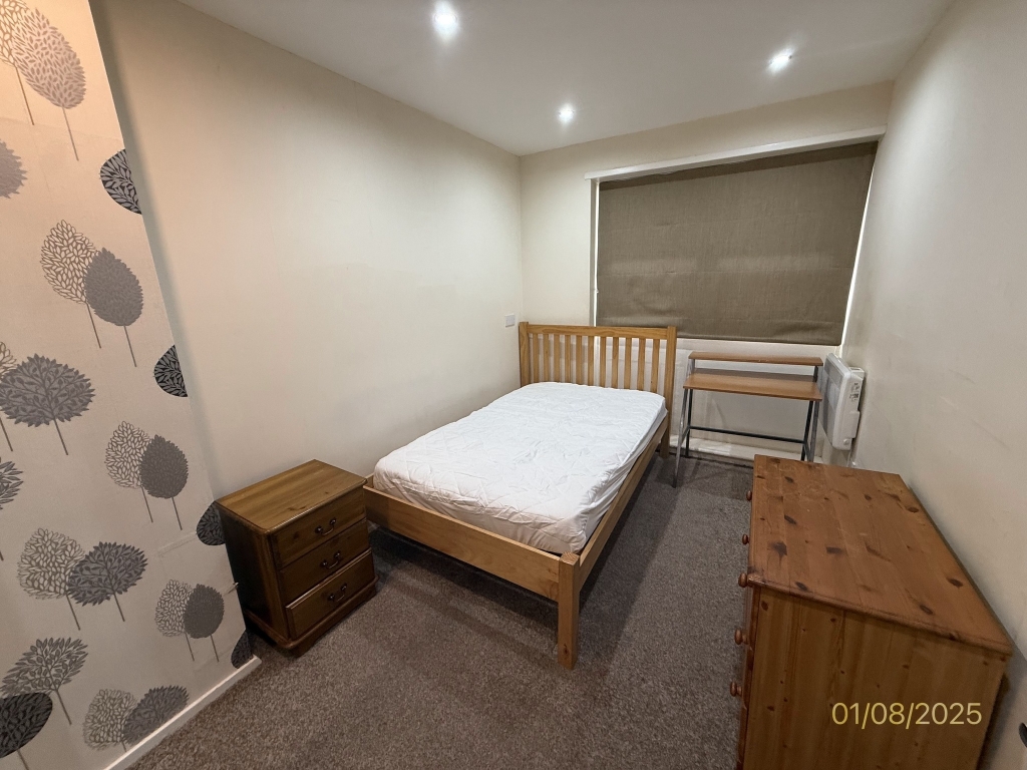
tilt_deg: -14.6
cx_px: 514
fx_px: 415
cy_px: 385
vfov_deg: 85.7
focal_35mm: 14
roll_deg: +2.3
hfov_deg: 102.1
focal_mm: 2.22
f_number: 2.2
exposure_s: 1/50
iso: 160
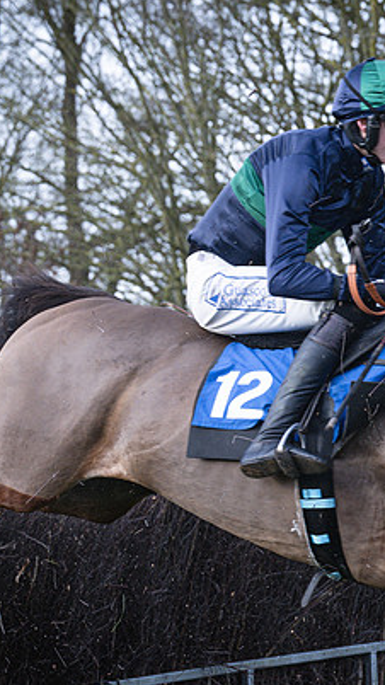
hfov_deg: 6.6
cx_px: 266
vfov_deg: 11.6
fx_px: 3359
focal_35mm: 185
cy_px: 348
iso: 400
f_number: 4
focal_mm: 70
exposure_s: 1/1000
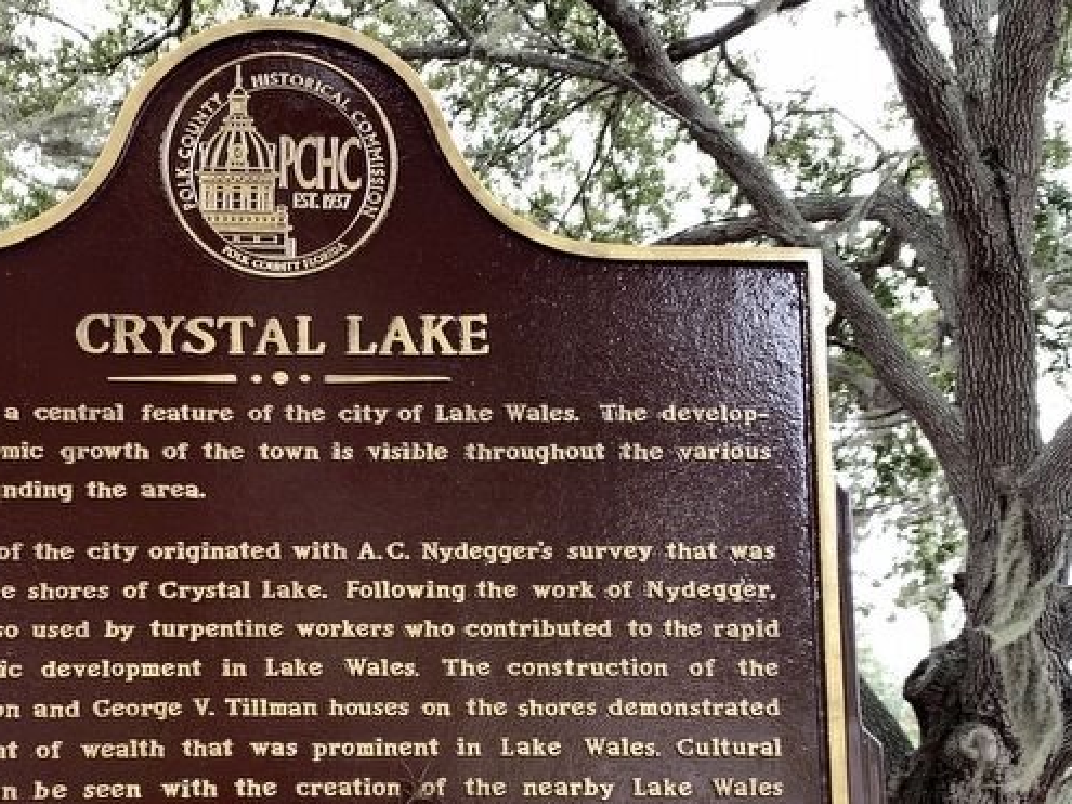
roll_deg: +0.5
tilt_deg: +8.2
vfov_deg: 33.6
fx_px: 1300
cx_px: 318
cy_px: 611
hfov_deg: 43.9
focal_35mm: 42
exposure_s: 1/121
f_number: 1.8
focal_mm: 4.25
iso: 50
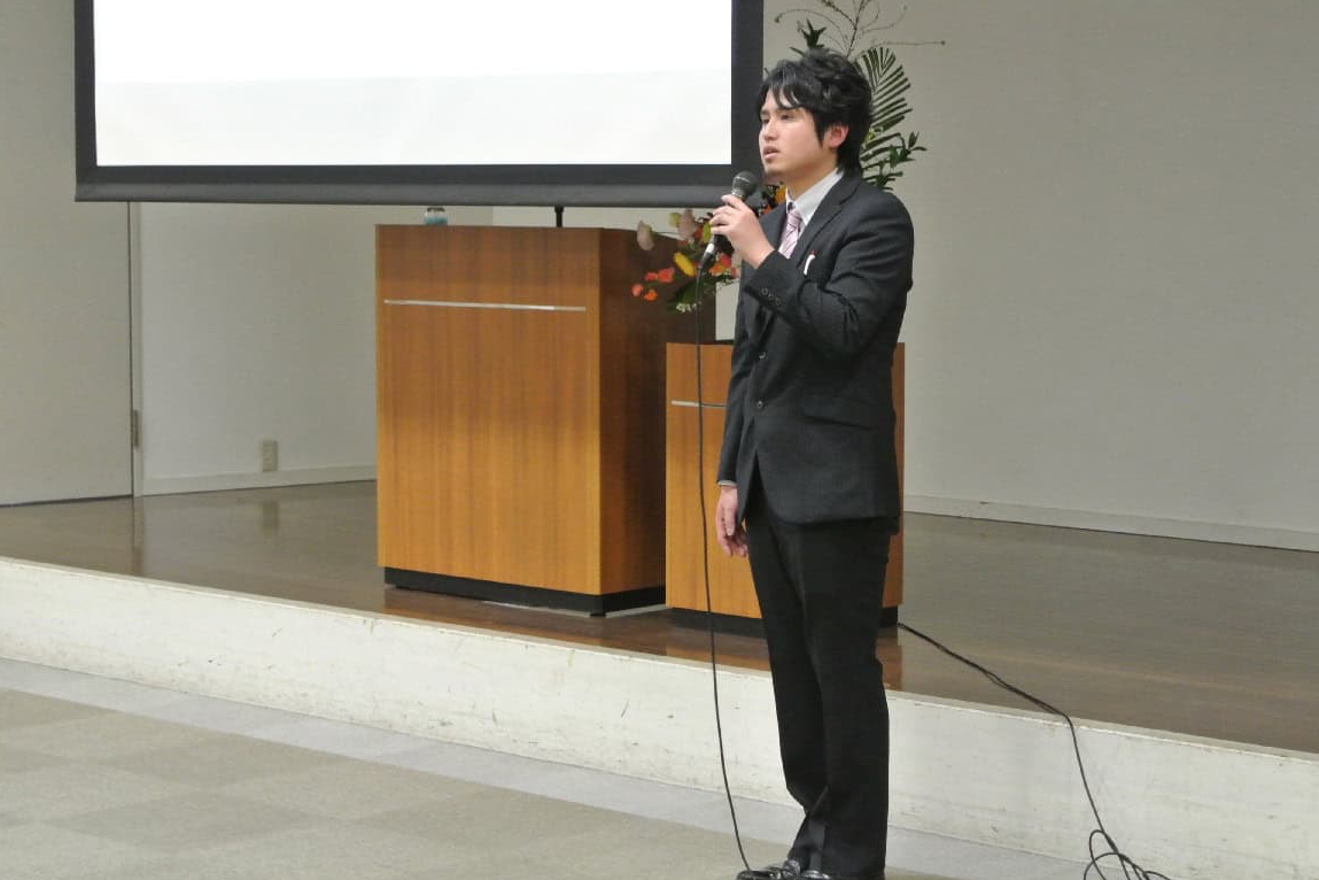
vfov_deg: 16.7
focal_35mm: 82
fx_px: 3004
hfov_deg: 24.8
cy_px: 440
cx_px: 664
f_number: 5.6
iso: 1600
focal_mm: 30
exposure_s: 1/30
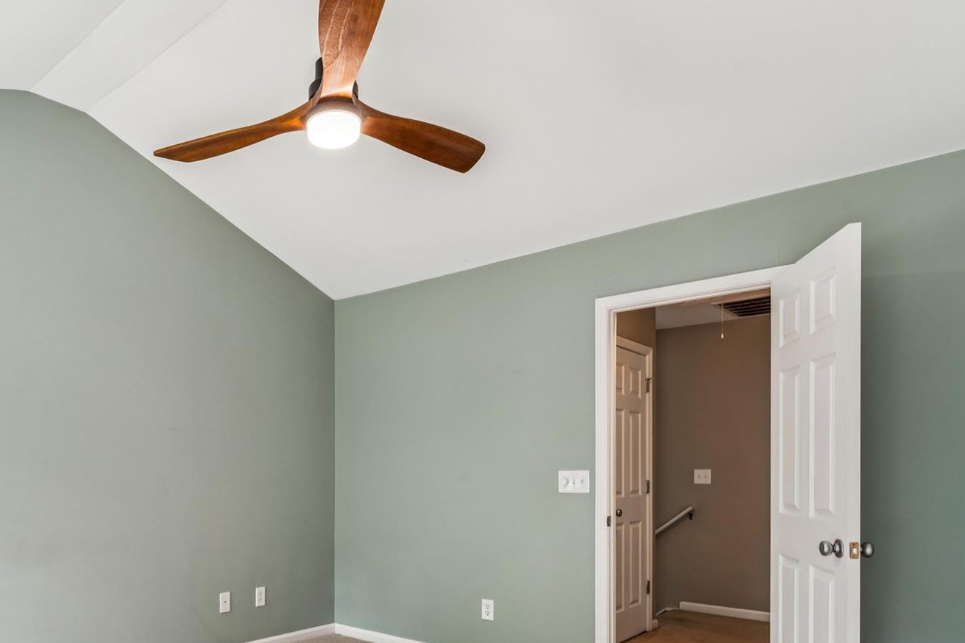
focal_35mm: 25
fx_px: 678
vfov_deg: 48.7
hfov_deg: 67.7
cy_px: 484
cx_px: 280
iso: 100
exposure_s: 1.3
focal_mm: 16.2
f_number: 11
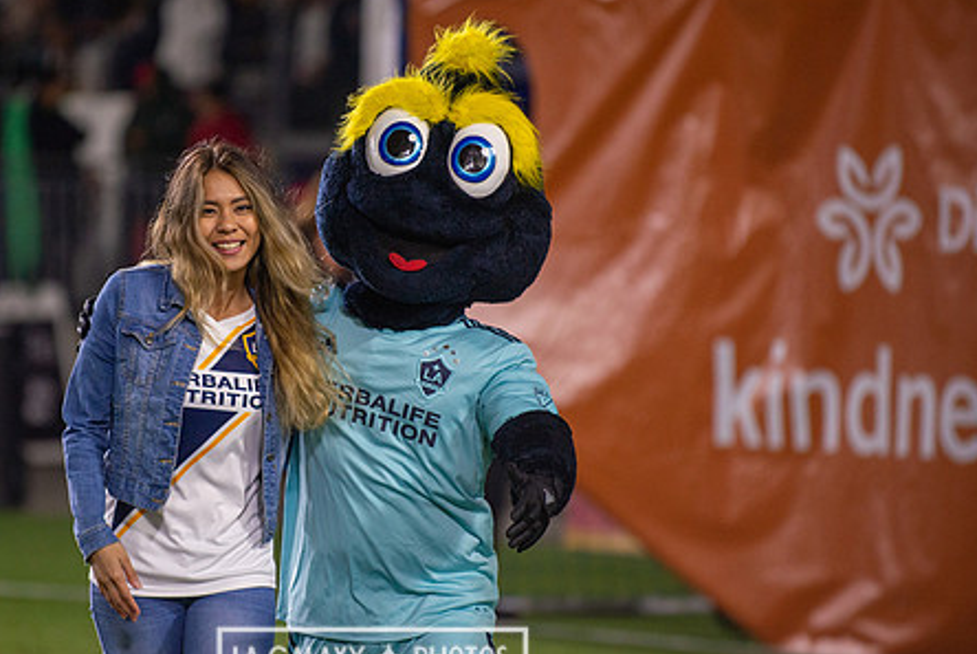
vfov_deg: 5.3
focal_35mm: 261
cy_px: 327
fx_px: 7090
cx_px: 372
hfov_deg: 7.9
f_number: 2.8
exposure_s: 1/2500
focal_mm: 200
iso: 1600
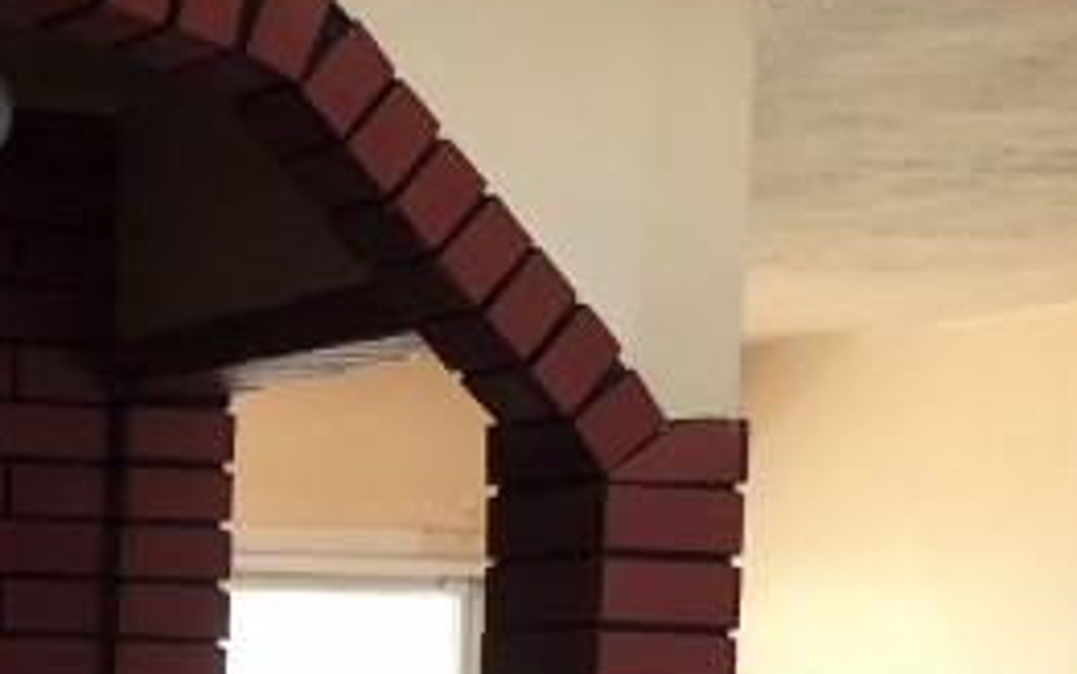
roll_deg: -2.2
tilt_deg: -2.8
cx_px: -49
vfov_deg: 10.4
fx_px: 3524
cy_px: 1126
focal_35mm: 120
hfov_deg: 16.9
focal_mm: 4.15
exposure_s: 1/30
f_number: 2.2
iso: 64
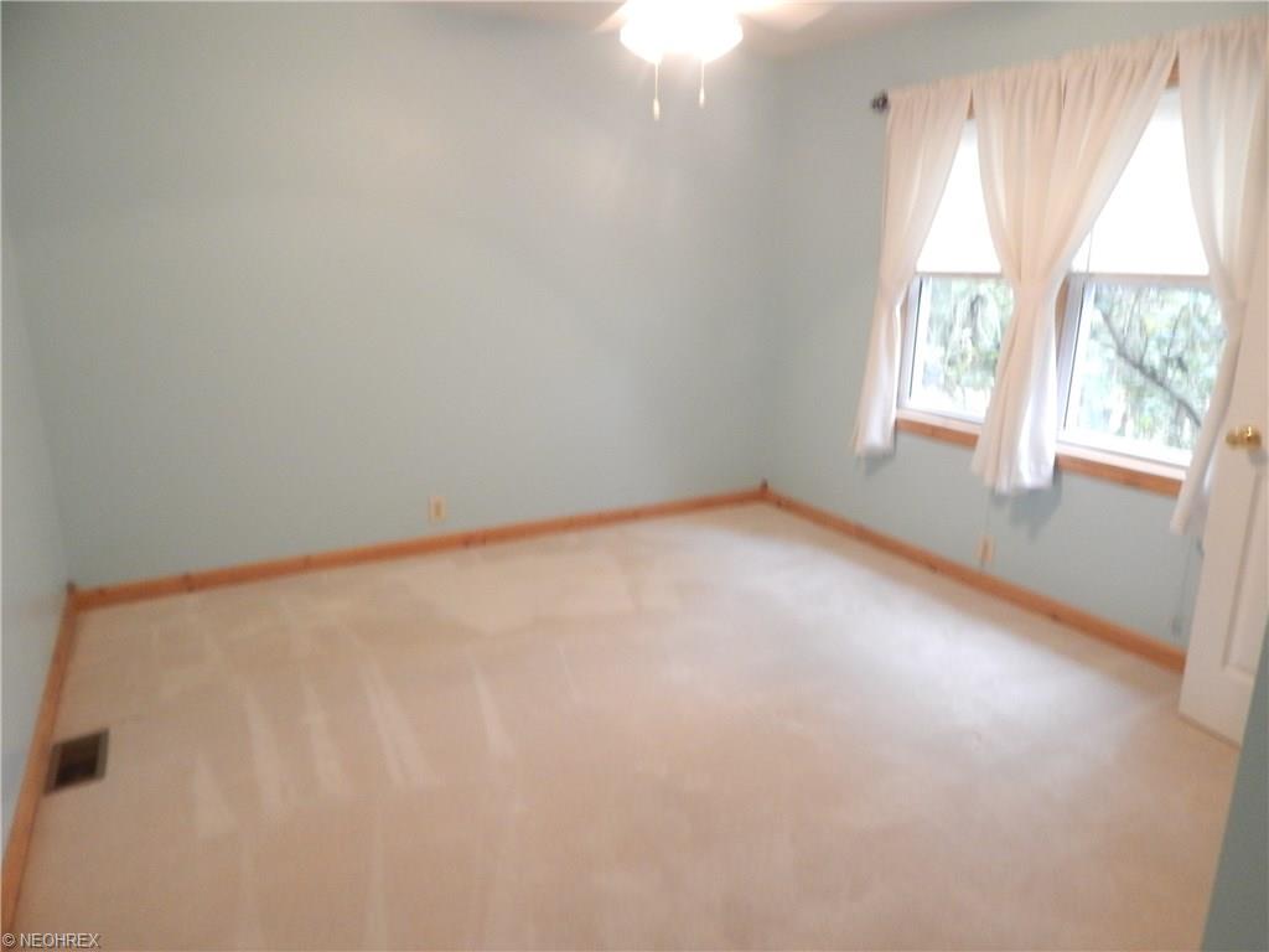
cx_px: 634
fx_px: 807
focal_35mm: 22
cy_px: 476
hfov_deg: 76.4
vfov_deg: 61.1
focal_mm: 4
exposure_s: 1/30
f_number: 3
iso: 400
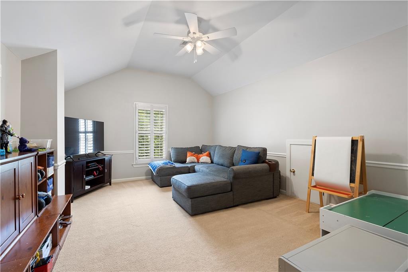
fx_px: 181
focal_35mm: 16
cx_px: 204
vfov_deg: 73.7
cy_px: 136
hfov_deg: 96.8
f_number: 8
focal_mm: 16
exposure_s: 1/3
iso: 640
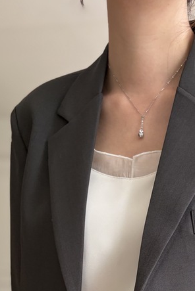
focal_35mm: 61
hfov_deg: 21.8
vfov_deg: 29.6
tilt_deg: -8.5
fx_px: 495
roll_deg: -1.0
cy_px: 321
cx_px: 175
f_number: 1.6
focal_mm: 5.96
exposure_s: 1/97
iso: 125
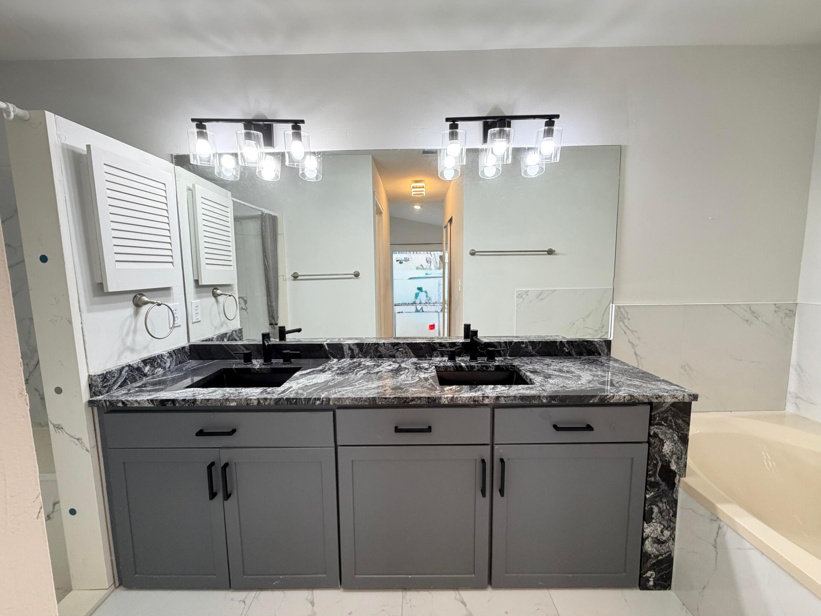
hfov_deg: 102.1
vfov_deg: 85.7
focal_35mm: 14
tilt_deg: -6.6
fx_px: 332
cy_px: 308
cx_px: 410
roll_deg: +1.5
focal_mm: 2.22
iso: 200
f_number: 2.2
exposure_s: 1/60
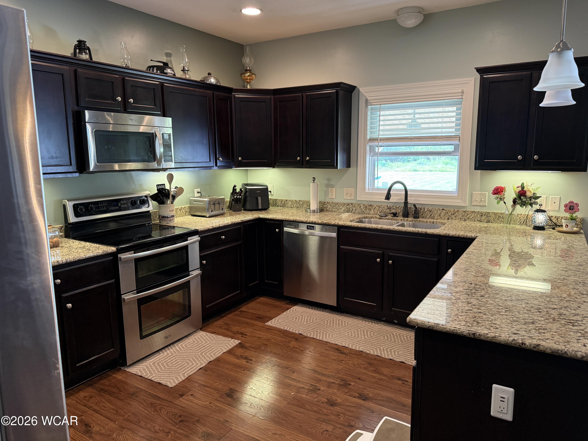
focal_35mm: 24
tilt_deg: -9.8
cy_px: 220
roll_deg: +0.5
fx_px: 408
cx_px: 294
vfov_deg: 56.8
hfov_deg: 71.6
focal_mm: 6.76
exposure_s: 1/60
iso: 250
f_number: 1.78
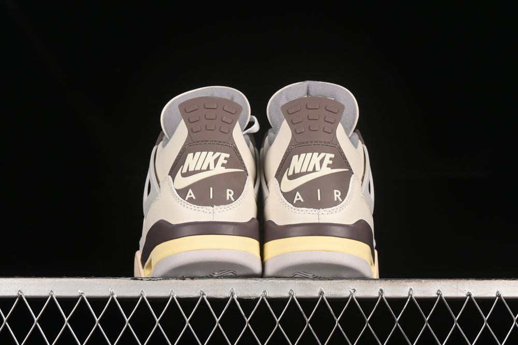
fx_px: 1079
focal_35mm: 75
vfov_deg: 18.2
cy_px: 172
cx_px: 259
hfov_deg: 27.0
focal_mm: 50
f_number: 8
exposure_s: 1/80
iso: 160
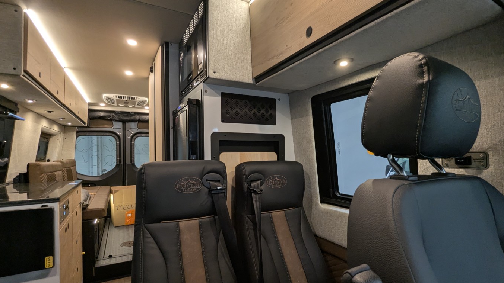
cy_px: 154
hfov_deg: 92.7
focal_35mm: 18
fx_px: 241
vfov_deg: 60.9
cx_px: 253
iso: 179
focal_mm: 2.35
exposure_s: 1/40
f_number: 2.2
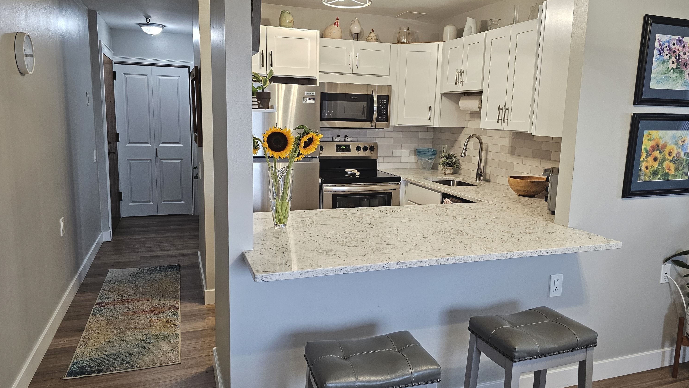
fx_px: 475
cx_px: 356
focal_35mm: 26
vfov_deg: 44.4
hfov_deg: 71.9
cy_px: 189
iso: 320
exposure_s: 1/120
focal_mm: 6.3
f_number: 1.7
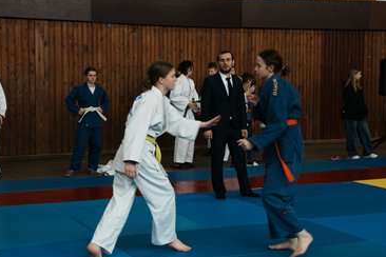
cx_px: 205
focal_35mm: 70
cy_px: 135
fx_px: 750
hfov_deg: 28.8
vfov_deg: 19.5
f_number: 3.2
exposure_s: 1/100
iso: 1250
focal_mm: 64
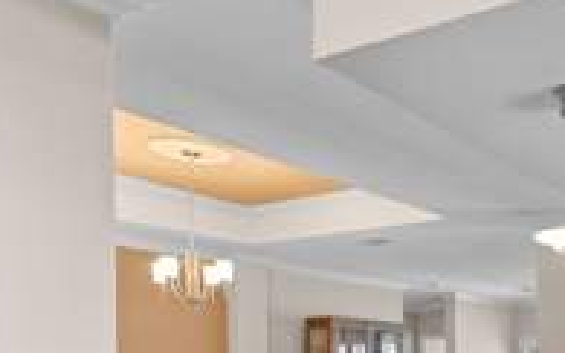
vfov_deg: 29.7
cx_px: 611
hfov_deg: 40.5
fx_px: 616
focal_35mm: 40
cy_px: 360
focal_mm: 16
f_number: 9
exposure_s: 3.2
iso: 250
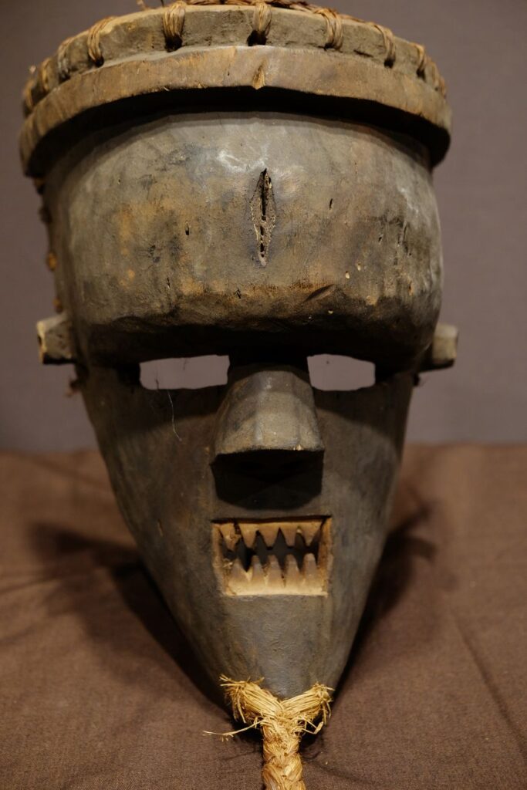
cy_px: 395
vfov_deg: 40.3
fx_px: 1076
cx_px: 264
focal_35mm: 49
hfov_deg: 27.5
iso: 640
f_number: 3.6
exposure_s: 1/120
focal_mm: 32.9
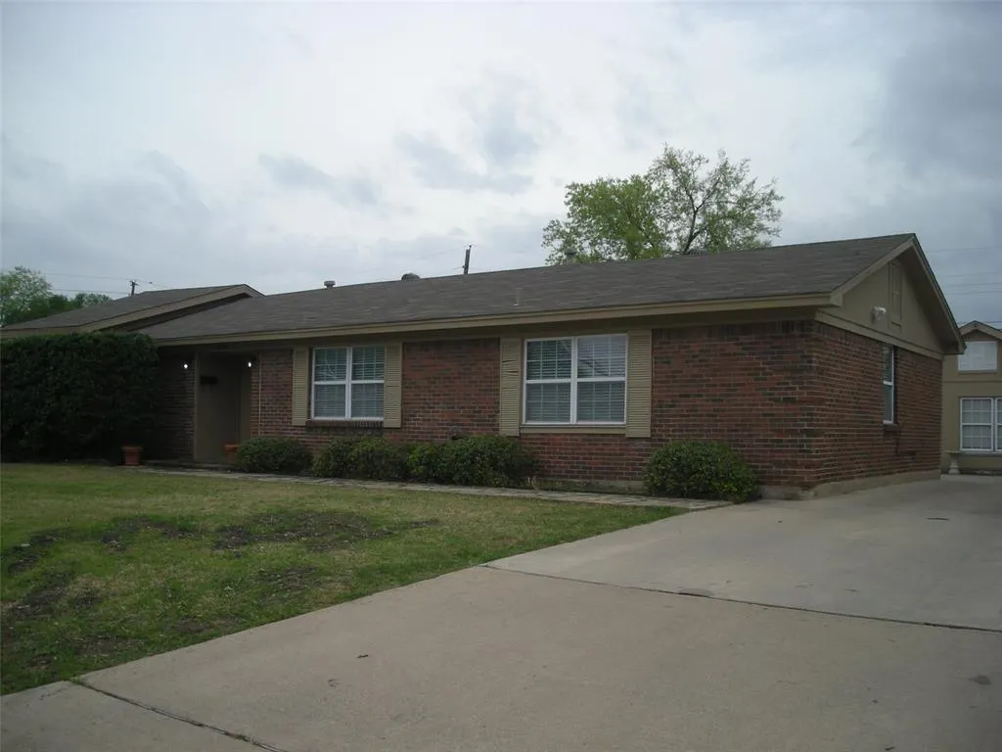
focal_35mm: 35
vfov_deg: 40.7
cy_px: 376
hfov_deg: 52.6
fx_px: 1013
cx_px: 501
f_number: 5.7
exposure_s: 1/303
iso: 72
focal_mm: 5.7
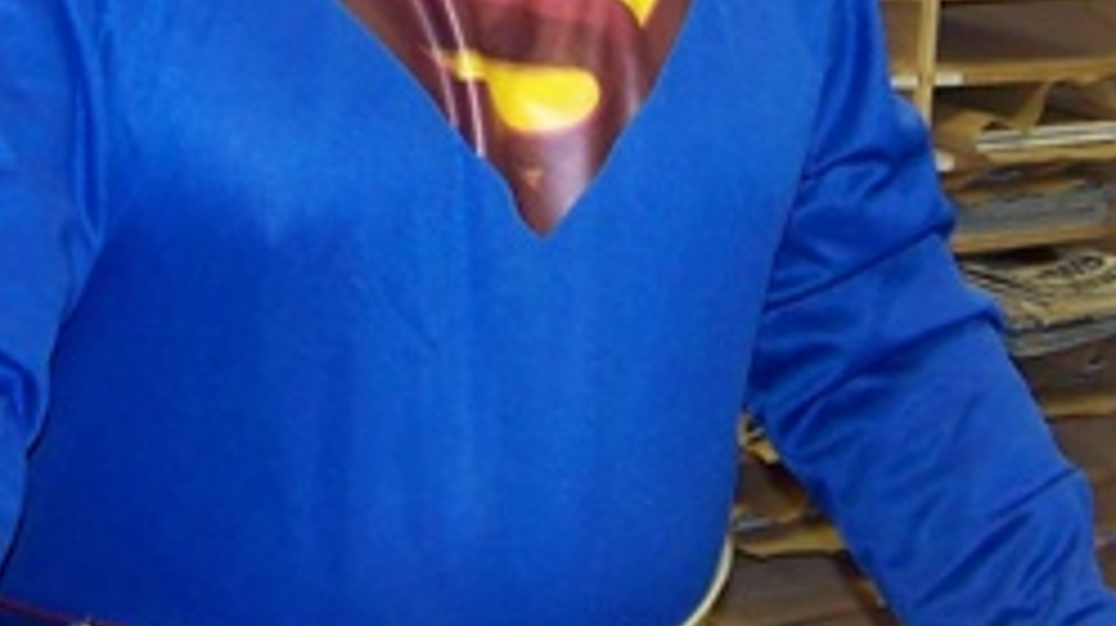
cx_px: 376
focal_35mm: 97
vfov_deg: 12.3
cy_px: -9
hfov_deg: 21.9
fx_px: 2868
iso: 200
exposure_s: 1/30
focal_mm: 5.85
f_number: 2.8
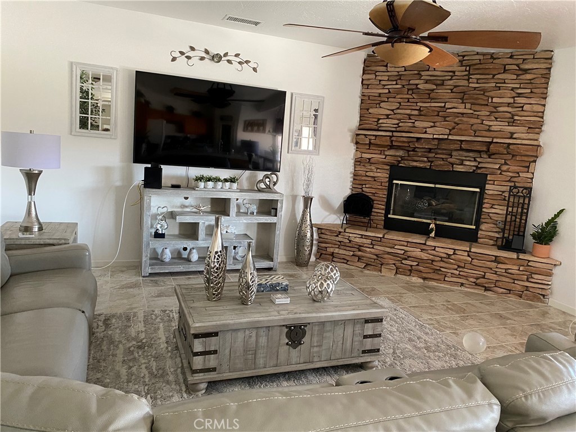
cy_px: 216
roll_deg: -4.4
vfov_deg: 53.1
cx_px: 288
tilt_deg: -9.0
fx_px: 433
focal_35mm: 26
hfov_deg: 67.3
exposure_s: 1/60
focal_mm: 4.25
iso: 320
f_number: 1.8
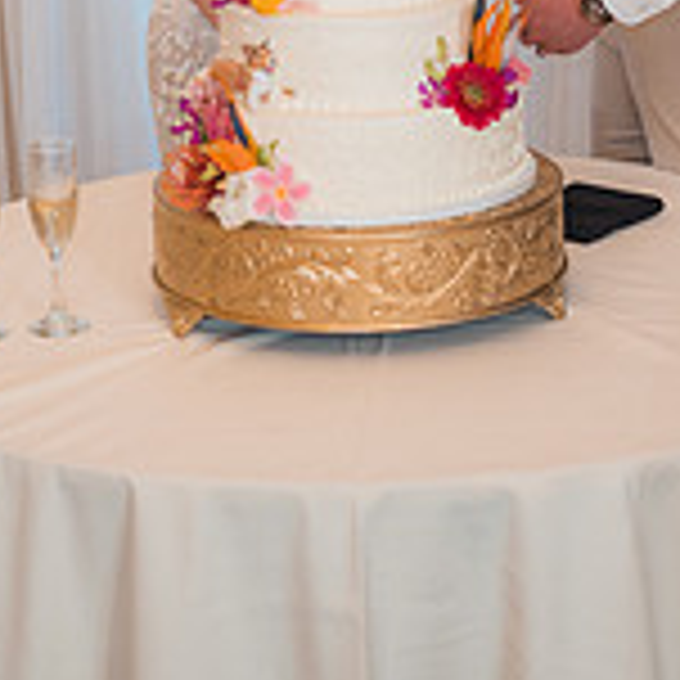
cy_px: -216
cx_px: 392
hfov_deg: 13.7
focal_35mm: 127
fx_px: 2823
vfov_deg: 13.2
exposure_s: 1/250
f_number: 2.8
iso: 800
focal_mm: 50
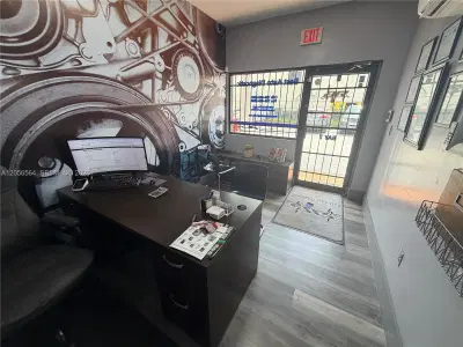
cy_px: 174
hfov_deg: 102.1
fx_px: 187
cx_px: 232
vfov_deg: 85.7
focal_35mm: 14
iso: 100
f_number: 2.2
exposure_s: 1/120
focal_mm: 2.22
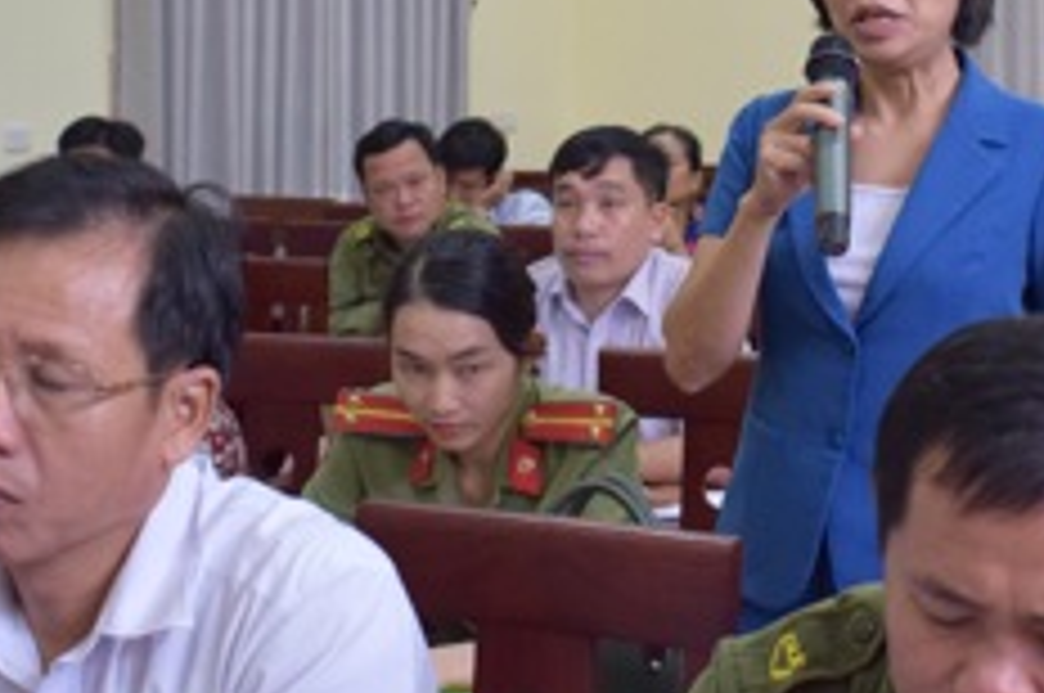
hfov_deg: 22.3
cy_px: 58
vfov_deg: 14.8
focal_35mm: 91
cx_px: 734
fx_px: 2635
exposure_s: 1/60
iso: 1100
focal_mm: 22
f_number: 3.8
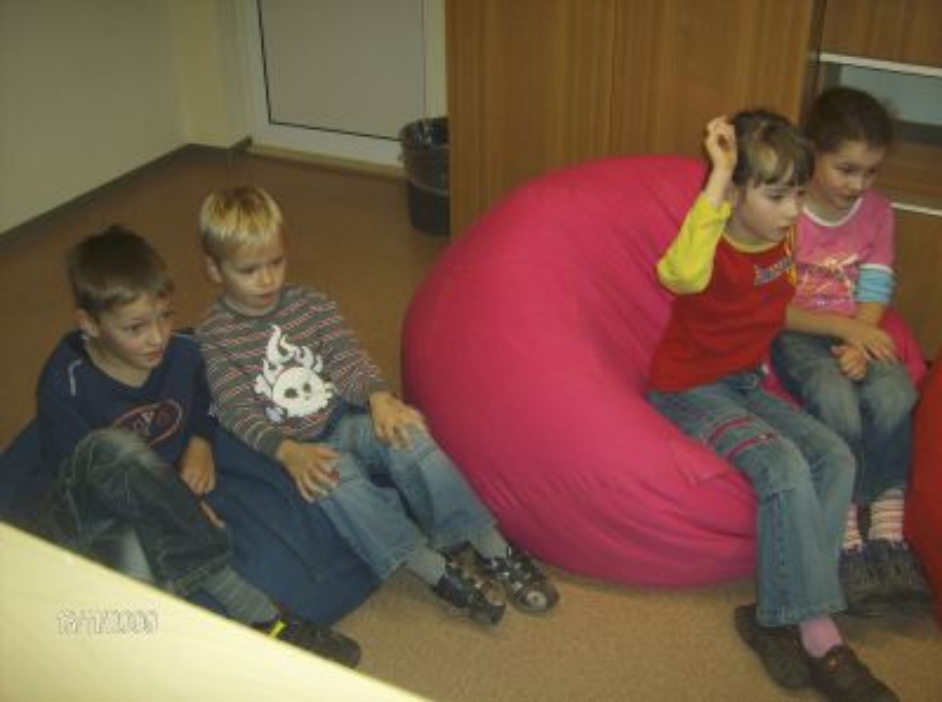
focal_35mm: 36
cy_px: 351
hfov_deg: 51.5
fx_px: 977
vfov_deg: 39.5
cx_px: 471
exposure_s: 1/60
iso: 200
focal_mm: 6
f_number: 2.8
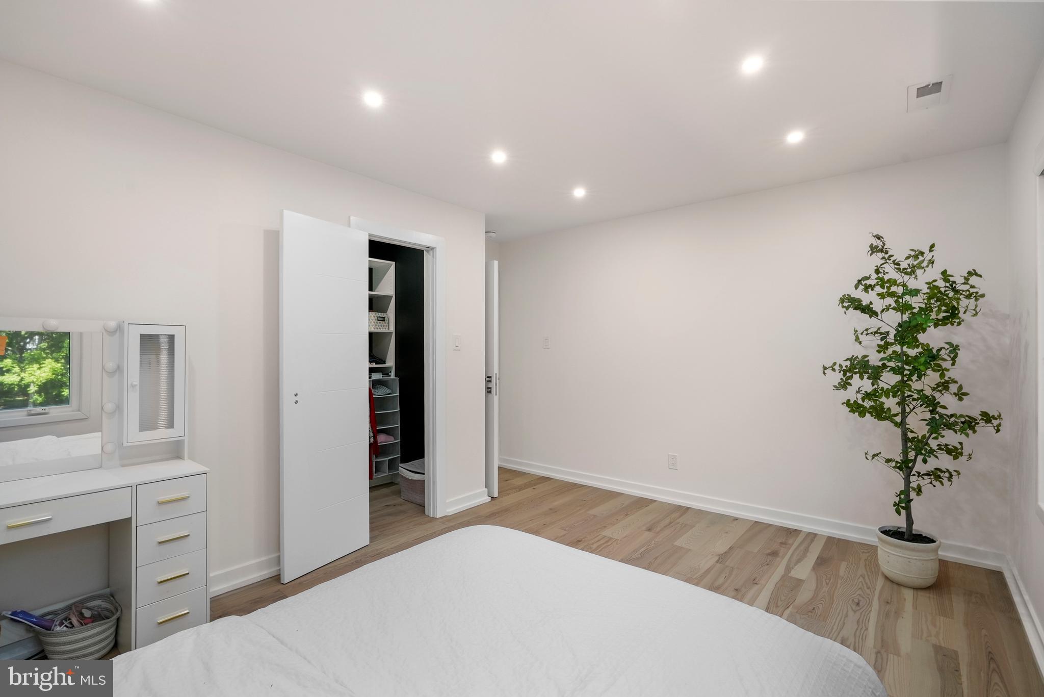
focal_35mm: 16
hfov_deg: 96.7
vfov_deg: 73.8
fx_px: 464
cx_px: 522
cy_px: 348
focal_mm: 16
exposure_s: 1/3
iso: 800
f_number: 10
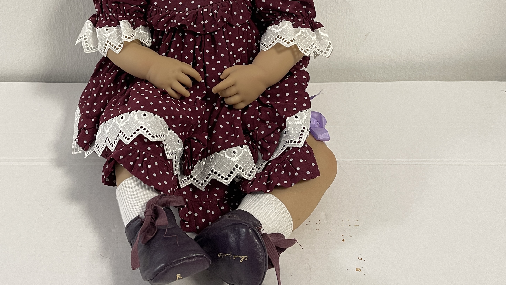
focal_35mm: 38
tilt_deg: -24.1
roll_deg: +1.7
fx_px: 510
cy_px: 51
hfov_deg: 51.8
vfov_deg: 30.3
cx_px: 167
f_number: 1.6
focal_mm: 5.1
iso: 125
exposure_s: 1/50
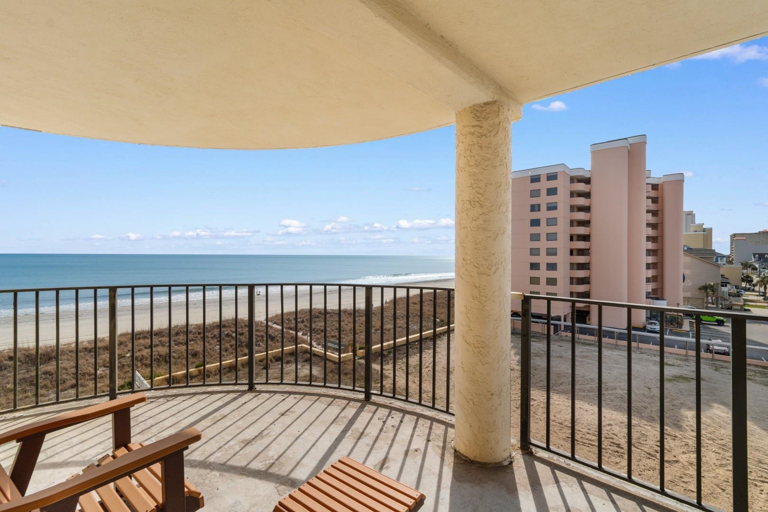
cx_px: 384
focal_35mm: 15
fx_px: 320
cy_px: 256
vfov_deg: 77.3
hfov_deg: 100.4
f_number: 10
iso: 100
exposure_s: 1/400
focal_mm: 10
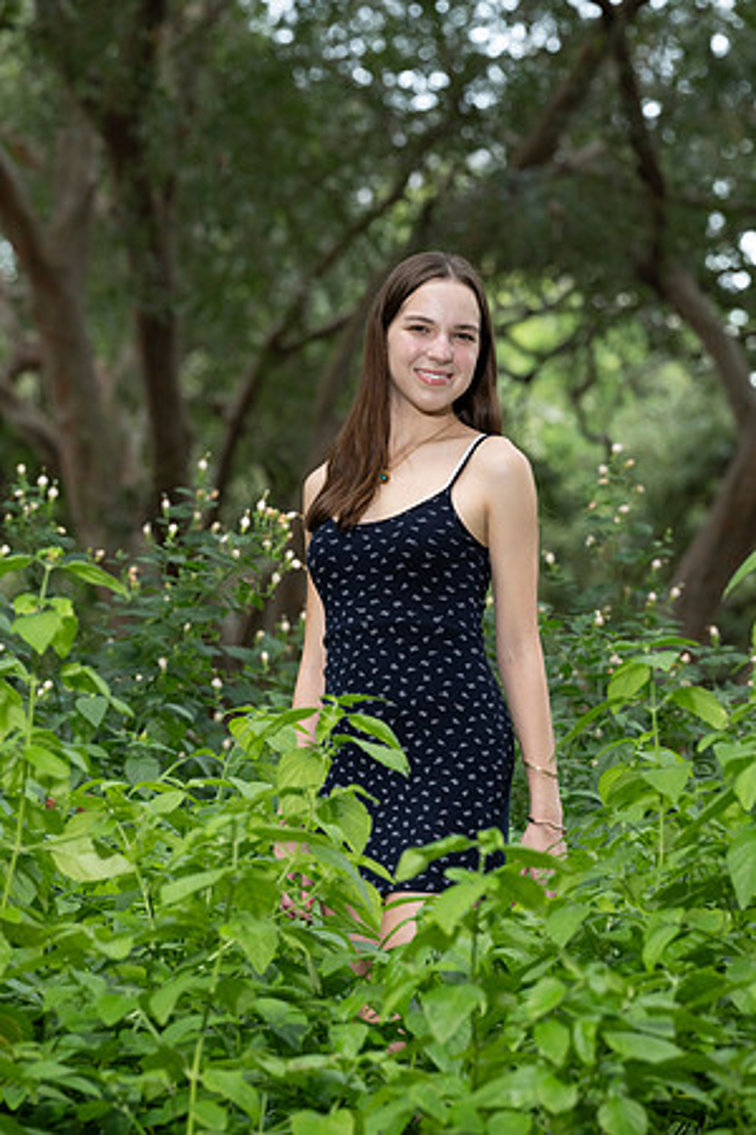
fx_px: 6300
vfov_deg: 10.3
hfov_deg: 6.9
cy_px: 568
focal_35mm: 200
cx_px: 378
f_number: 8
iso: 1000
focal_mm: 200
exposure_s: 1/200
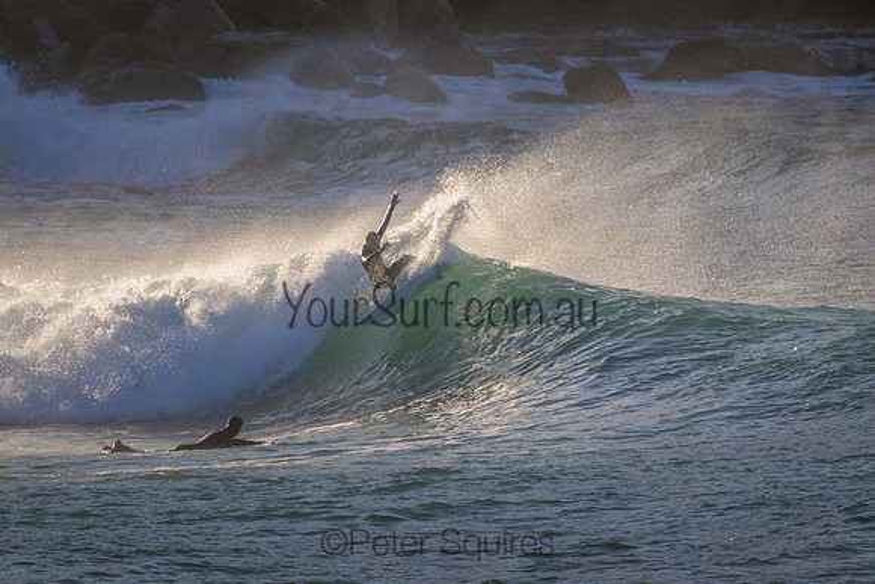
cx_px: 438
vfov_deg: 1.7
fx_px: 19448
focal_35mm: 800
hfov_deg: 2.6
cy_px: 292
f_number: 11
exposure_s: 1/1250
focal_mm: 800
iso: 800
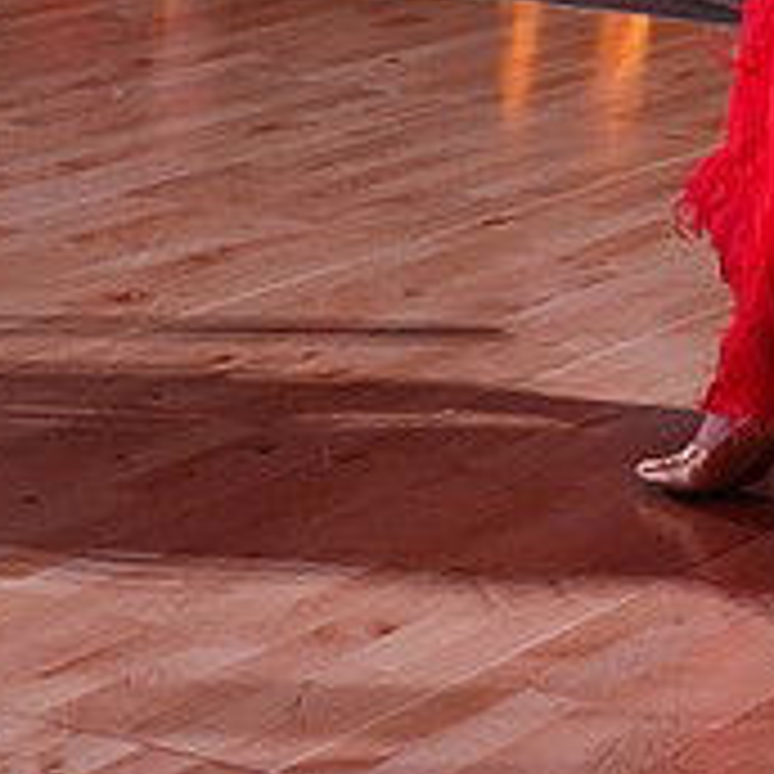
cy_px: -338
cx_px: 736
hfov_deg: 11.2
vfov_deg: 10.9
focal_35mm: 155
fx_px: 3921
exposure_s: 1/400
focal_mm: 54
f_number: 5.6
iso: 5000
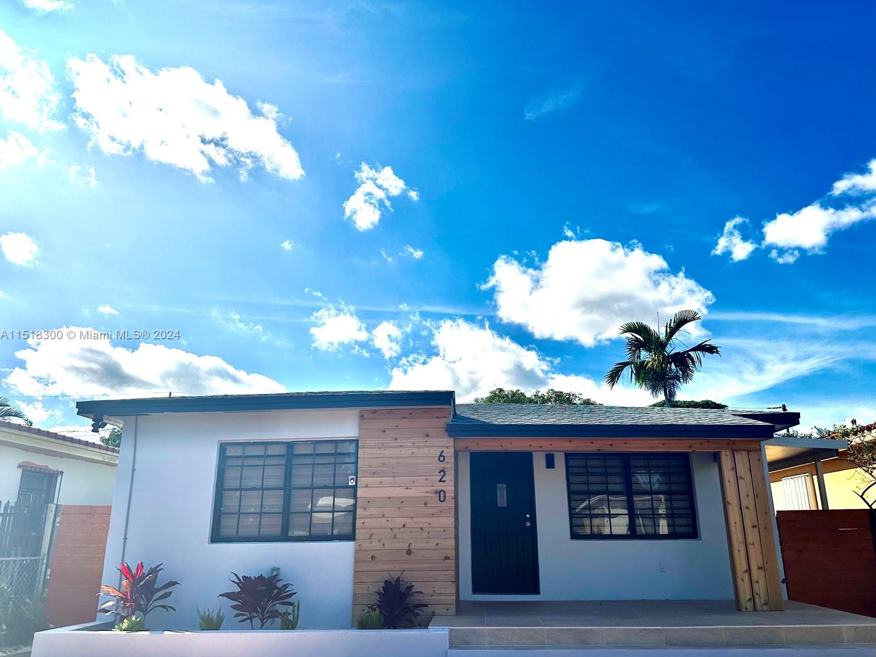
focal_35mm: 25
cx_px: 453
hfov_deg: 69.4
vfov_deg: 54.9
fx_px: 633
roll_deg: +0.2
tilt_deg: +15.6
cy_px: 335
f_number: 1.78
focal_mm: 6.86
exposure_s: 1/9709
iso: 80
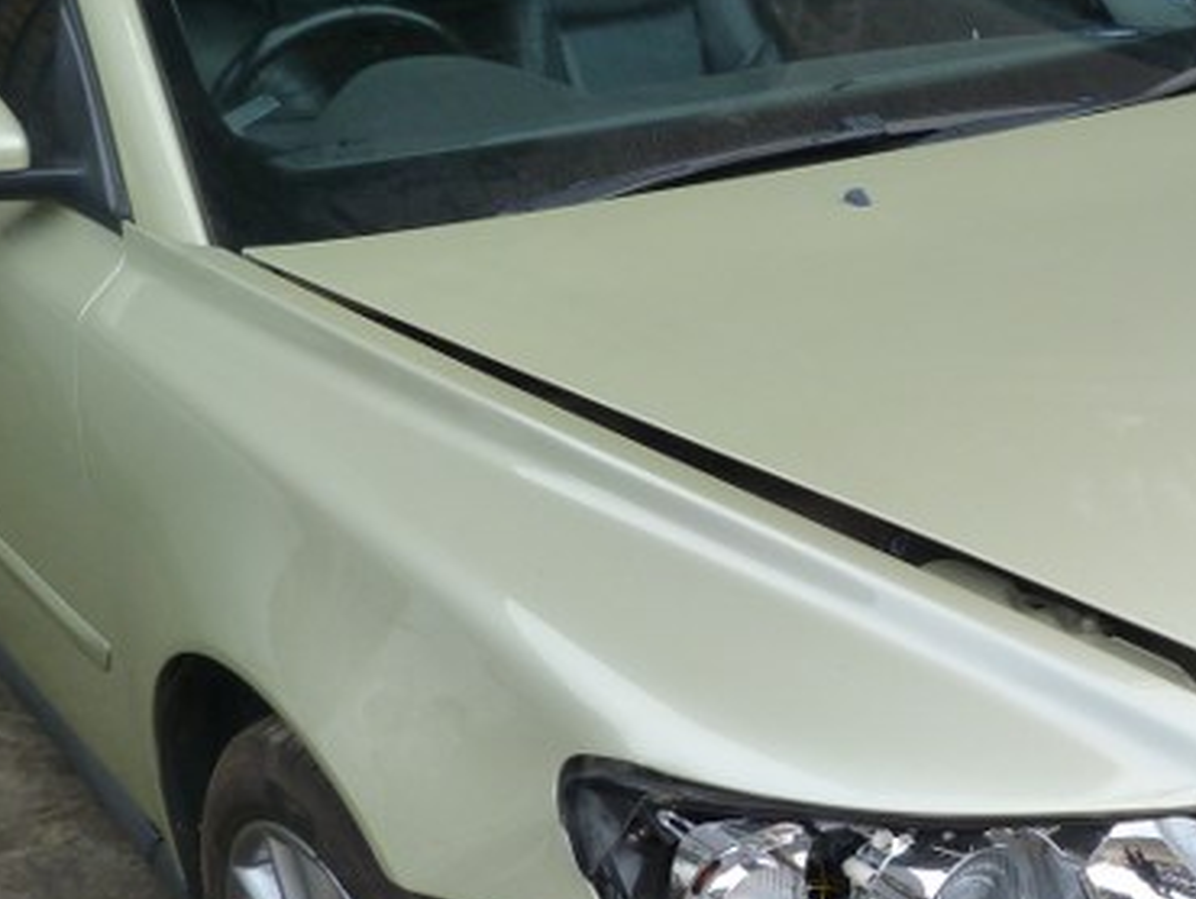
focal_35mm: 54
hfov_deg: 35.0
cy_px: 517
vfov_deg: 27.0
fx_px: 1867
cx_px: 853
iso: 125
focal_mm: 4.5
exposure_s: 1/200
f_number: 4
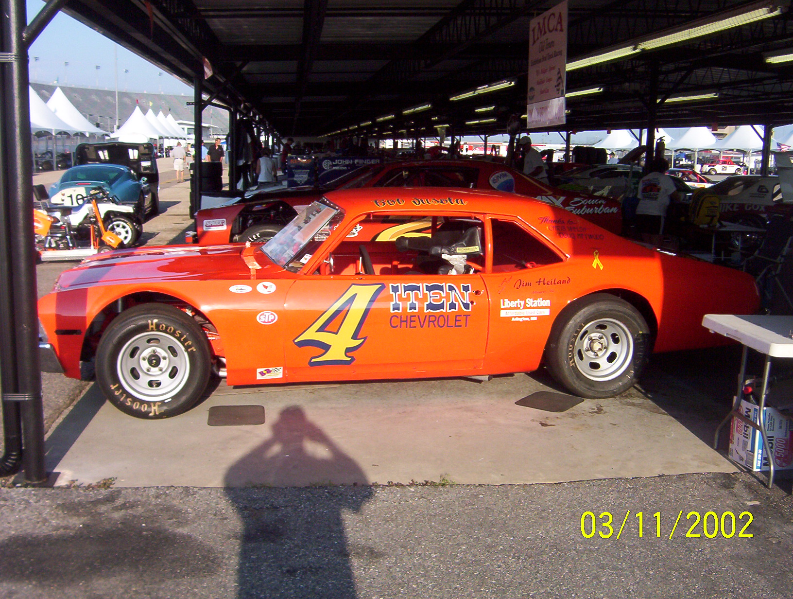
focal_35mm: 36
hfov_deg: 51.2
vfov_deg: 39.8
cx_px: 396
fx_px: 827
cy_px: 300
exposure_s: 1/507
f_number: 5.24
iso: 100
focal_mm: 5.54
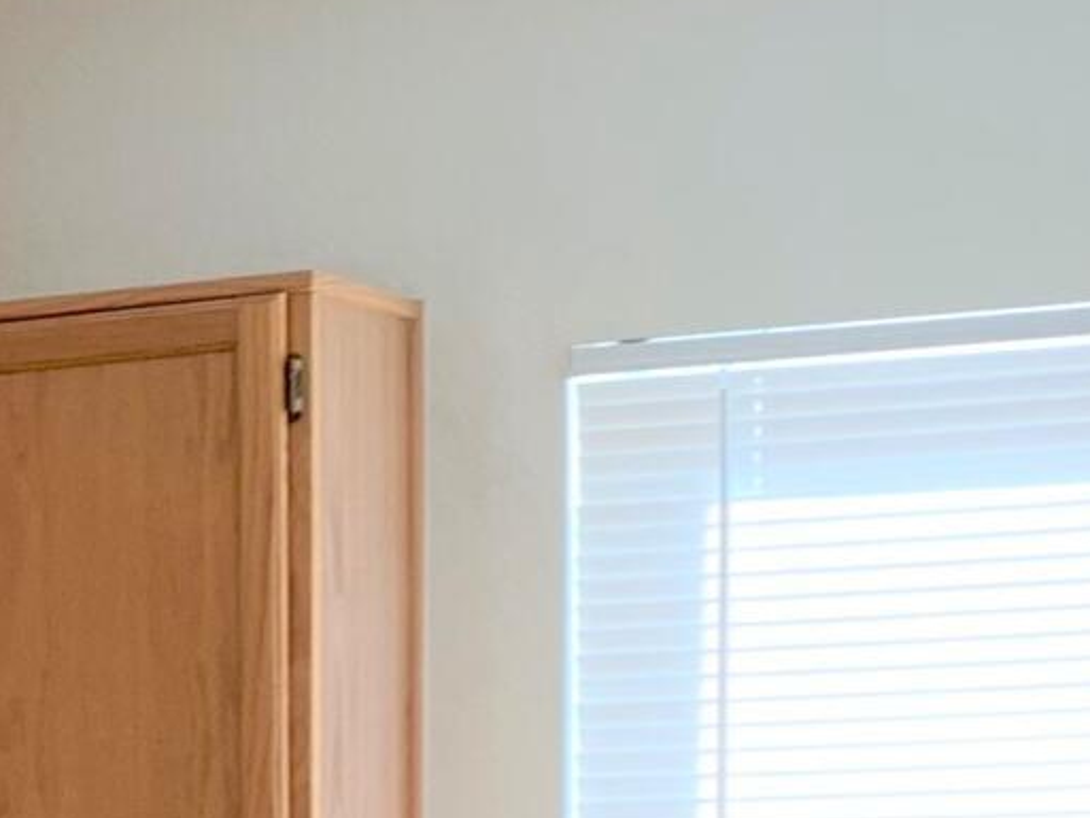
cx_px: -627
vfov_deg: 9.4
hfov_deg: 12.3
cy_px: 1419
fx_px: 4787
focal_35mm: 152
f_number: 1.8
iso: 50
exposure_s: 1/120
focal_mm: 4.25
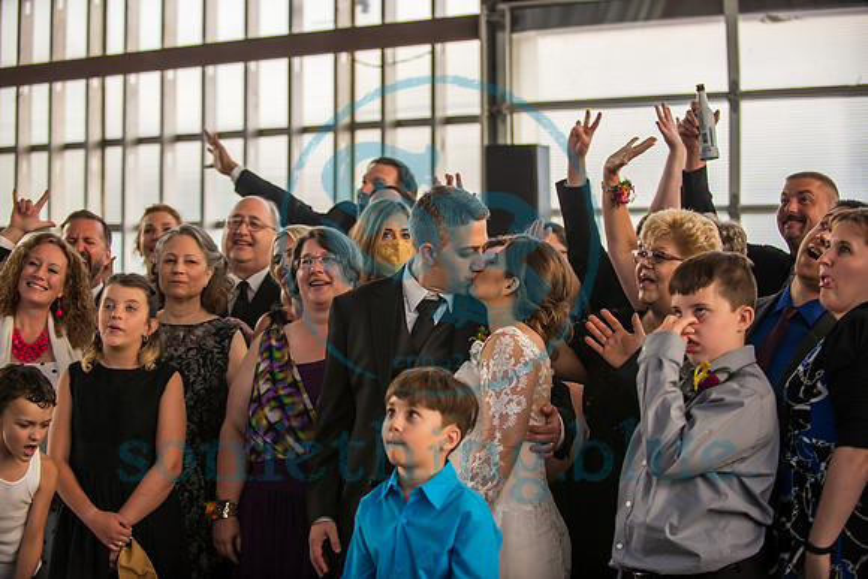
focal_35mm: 70
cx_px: 434
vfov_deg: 19.5
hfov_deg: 28.8
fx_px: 1688
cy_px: 290
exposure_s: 1/250
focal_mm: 70
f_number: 2.8
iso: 250
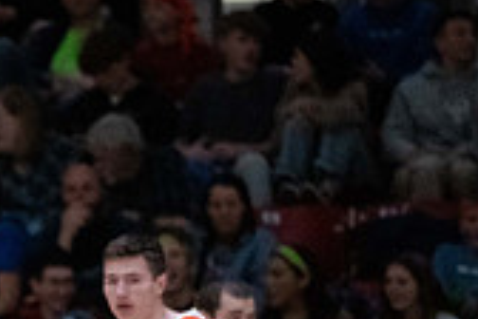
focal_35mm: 720
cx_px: -129
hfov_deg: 2.9
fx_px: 9559
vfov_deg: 1.9
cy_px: 517
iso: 10000
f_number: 2.8
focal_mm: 180
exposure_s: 1/800
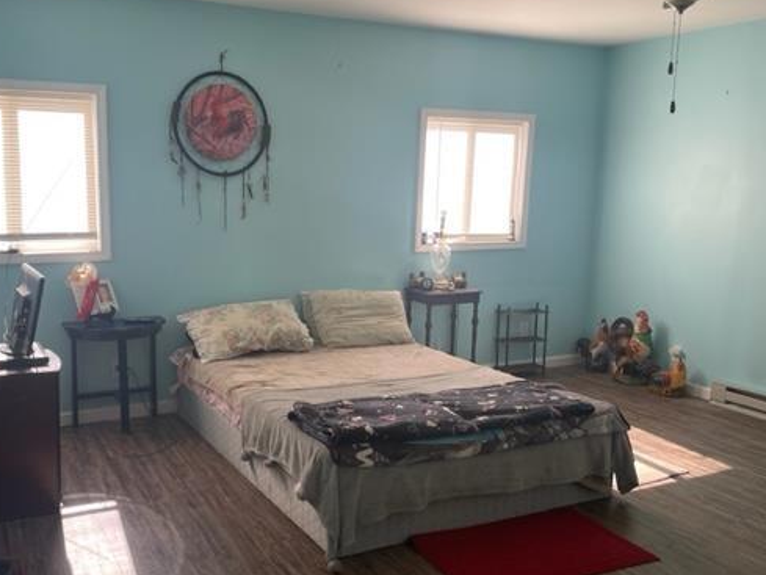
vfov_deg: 41.8
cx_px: 302
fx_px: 753
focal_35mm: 34
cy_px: 302
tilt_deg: -8.7
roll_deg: -0.2
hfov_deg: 53.5
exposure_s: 1/121
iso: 40
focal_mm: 4.2
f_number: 1.6
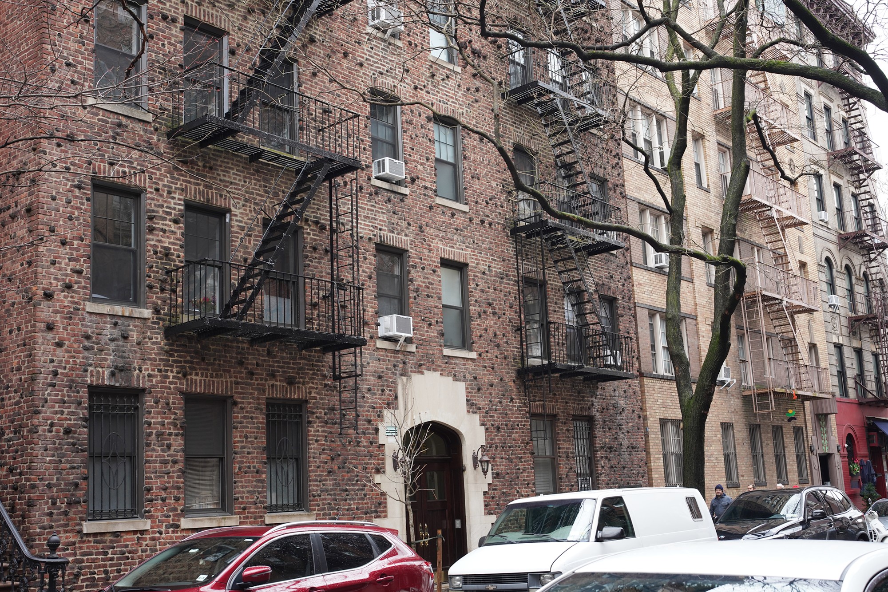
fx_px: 987
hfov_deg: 48.5
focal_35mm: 40
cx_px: 444
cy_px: 296
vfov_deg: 33.4
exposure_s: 1/100
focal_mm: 40
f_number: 5.6
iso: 400
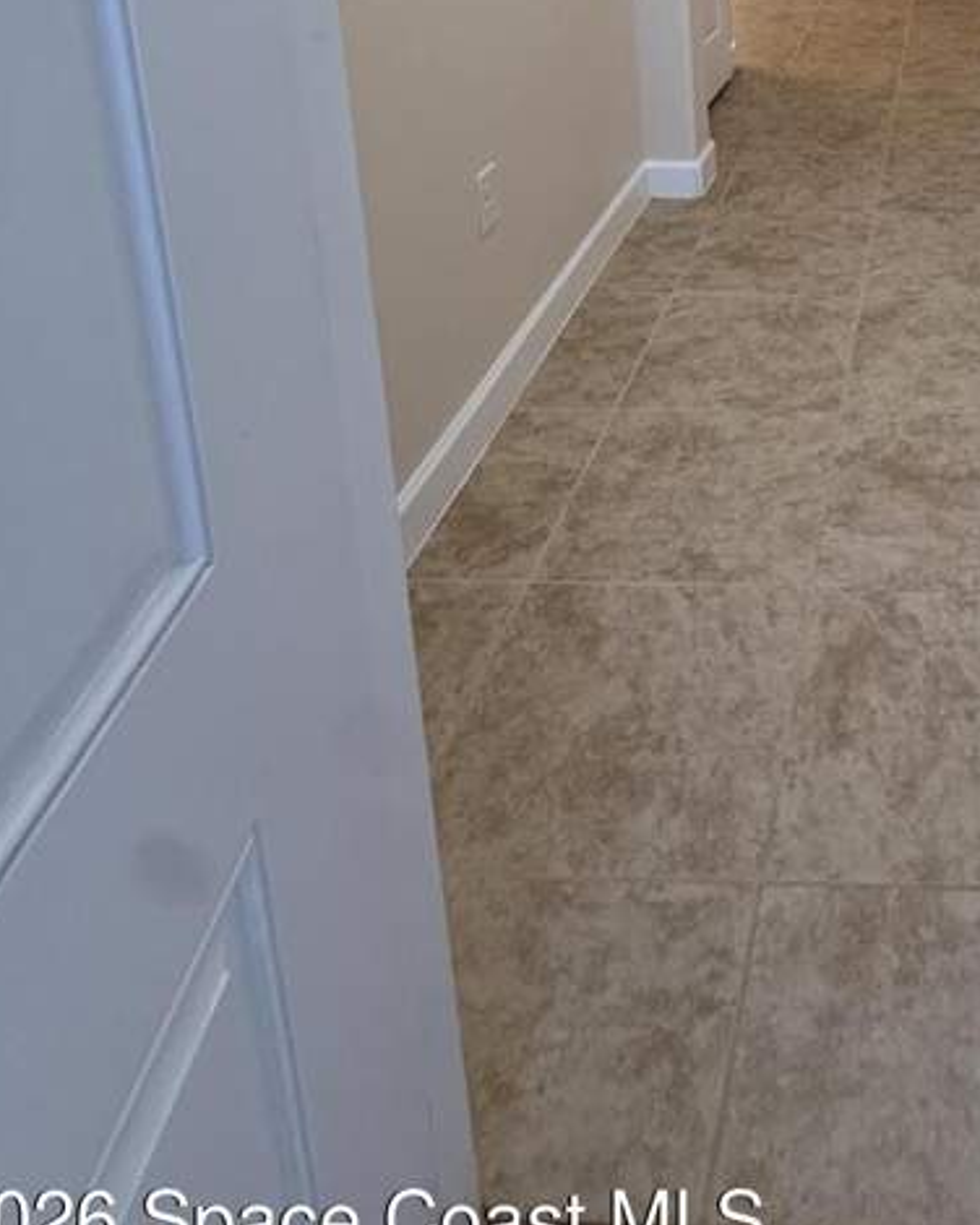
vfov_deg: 46.2
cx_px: 923
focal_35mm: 31
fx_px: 1124
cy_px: -44
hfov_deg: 42.3
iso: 250
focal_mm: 2.22
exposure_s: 1/60
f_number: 2.2
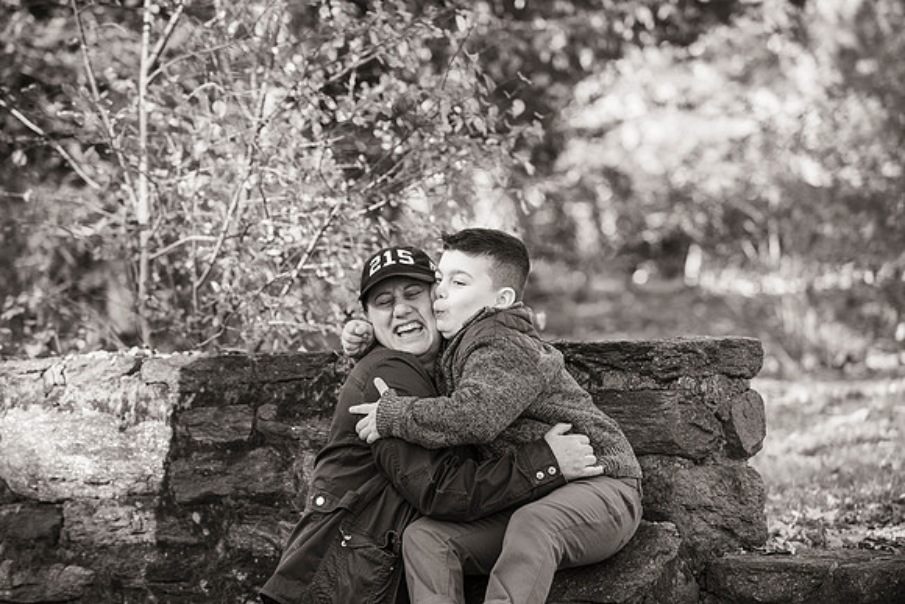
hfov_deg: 17.6
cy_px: 302
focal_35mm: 116
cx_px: 452
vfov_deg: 11.8
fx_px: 2917
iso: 320
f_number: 3.5
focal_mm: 116
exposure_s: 1/200
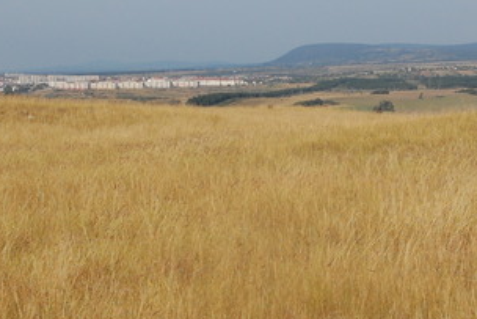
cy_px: 83
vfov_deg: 16.6
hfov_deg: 24.7
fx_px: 1087
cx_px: 304
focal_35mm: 82
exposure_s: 1/640
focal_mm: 26
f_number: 13
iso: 400
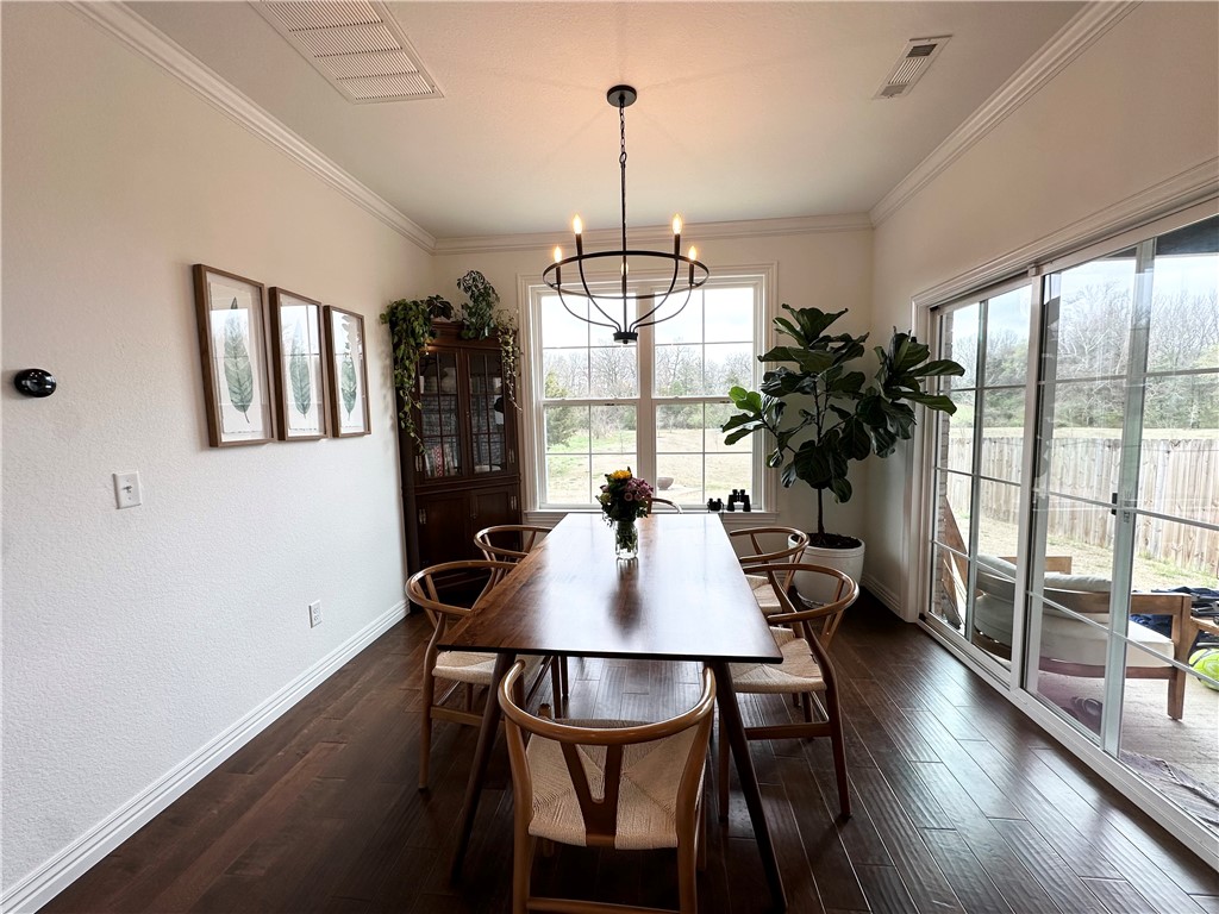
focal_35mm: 14
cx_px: 610
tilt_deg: -5.0
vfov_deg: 85.7
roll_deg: +1.0
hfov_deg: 102.1
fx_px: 493
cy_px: 457
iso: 40
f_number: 2.2
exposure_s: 1/132
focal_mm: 2.22
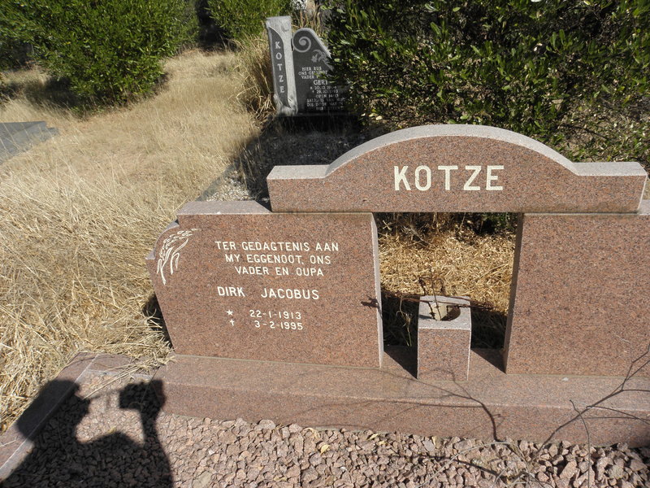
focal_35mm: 26
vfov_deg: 53.1
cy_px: 244
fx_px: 488
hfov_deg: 67.3
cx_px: 325
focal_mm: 4.6
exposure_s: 1/400
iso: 64
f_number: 5.6
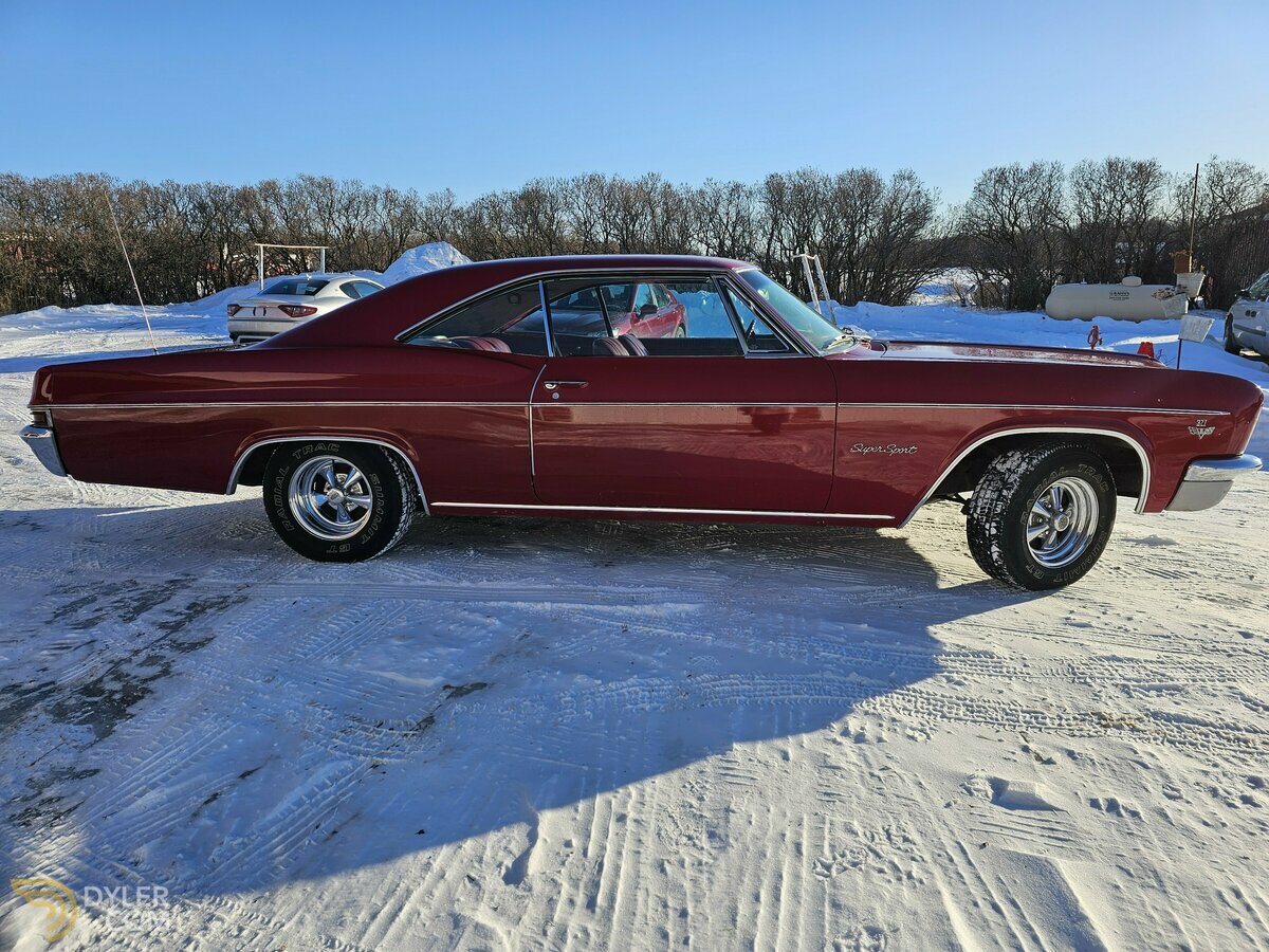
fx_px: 843
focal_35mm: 23
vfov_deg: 58.9
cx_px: 634
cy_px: 476
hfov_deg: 73.9
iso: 10
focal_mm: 6.3
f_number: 1.7
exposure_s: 1/701
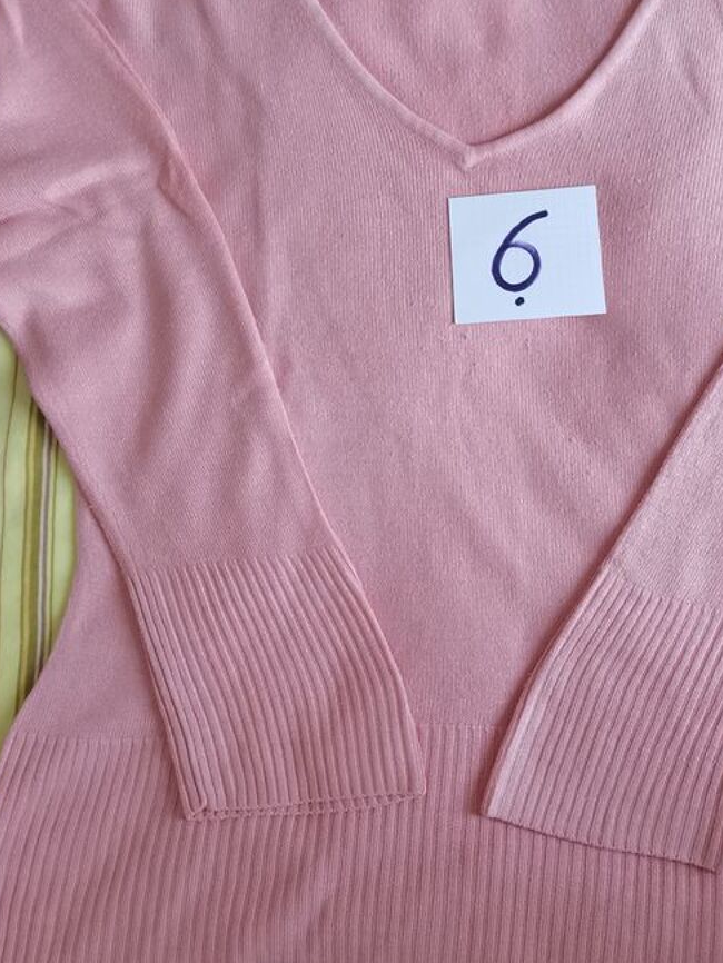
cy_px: 468
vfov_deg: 46.8
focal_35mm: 40
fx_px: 1113
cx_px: 493
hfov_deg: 35.6
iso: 500
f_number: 1.8
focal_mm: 5.58
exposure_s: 1/40
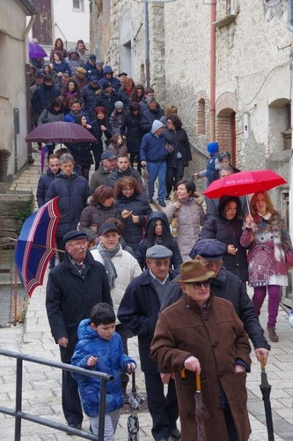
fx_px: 1099
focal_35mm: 90
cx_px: 146
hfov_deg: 15.2
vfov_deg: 22.6
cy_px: 220
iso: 1250
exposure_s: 1/250
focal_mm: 60
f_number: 8
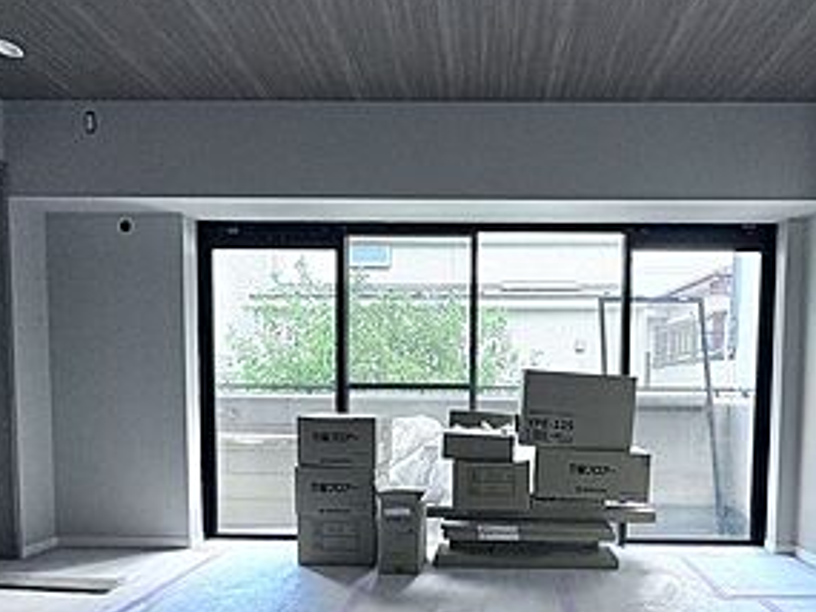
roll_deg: -0.1
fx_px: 519
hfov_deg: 75.6
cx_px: 484
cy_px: 418
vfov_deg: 59.4
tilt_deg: -2.9
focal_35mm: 22
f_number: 2.2
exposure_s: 1/99
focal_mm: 2.22
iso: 125
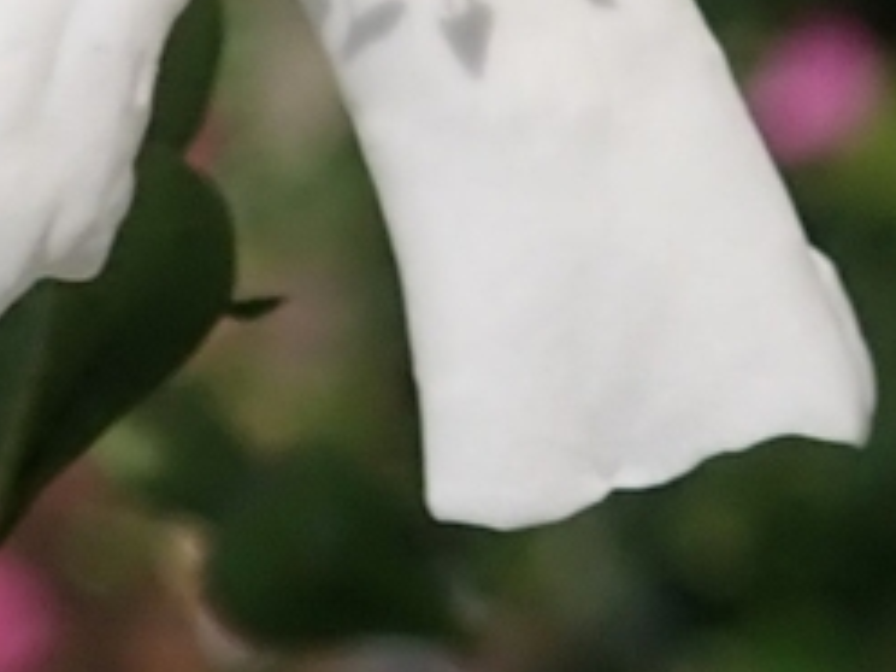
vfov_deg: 11.1
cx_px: 329
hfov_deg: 15.9
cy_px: -538
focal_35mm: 124
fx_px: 3210
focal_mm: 5.5
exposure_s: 1/200
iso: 100
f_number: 9
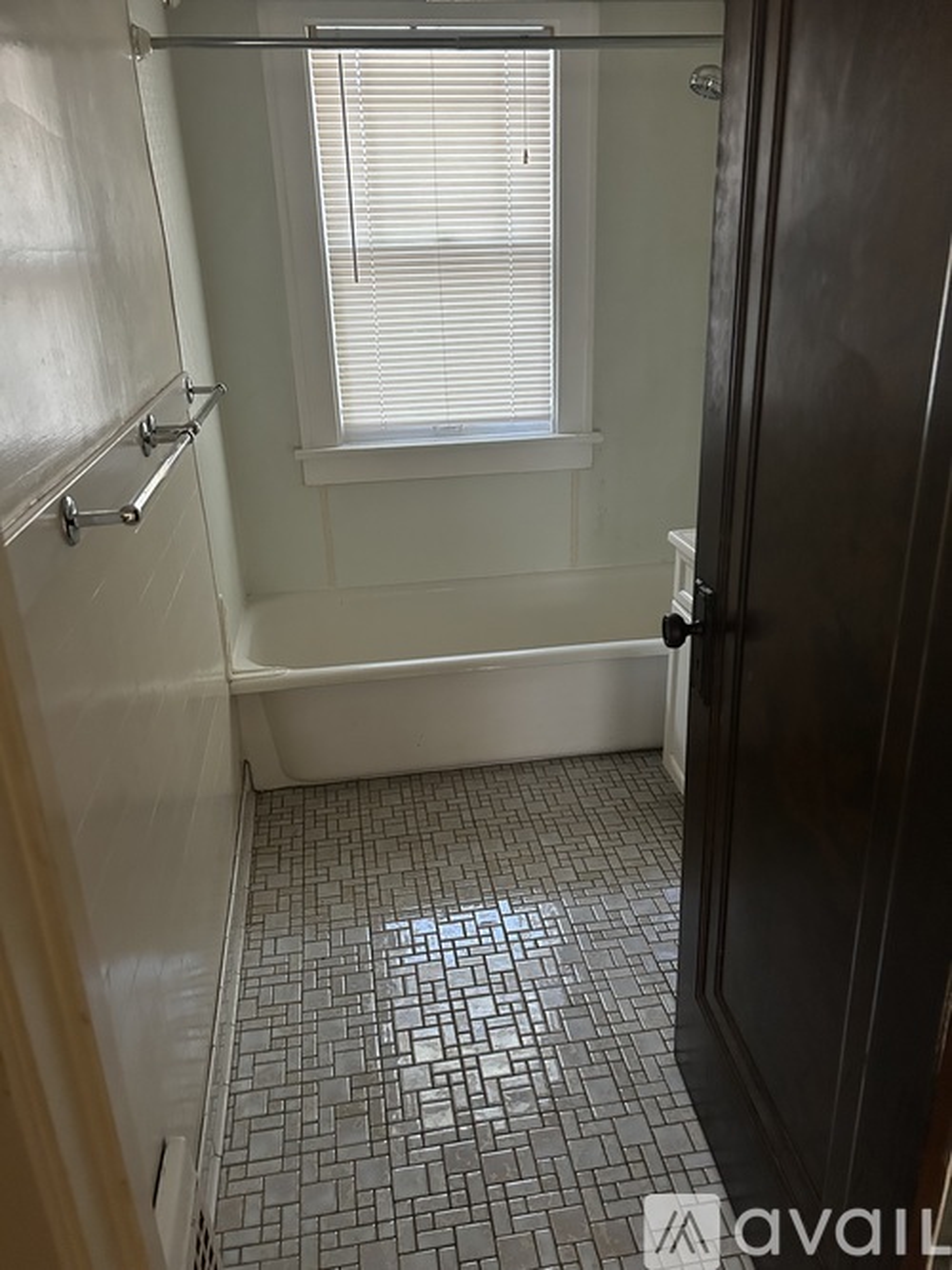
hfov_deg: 53.0
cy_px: 635
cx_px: 476
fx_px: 954
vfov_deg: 67.3
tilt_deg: -22.2
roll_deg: +1.6
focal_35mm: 26
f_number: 1.5
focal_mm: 5.7
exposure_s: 1/46
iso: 500
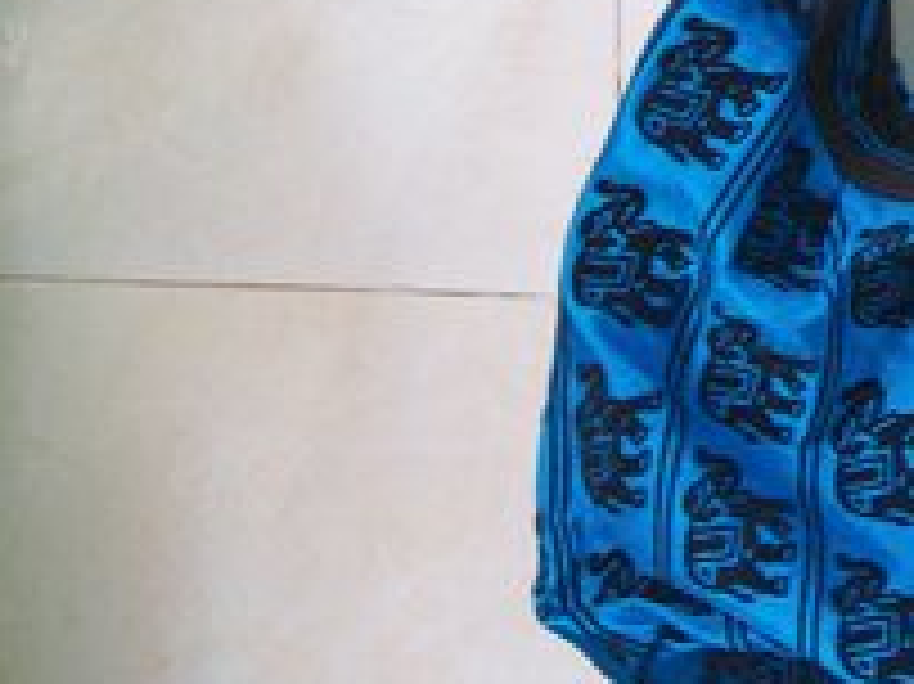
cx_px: 1121
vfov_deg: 13.2
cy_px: 56
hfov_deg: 16.9
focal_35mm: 111
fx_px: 2929
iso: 160
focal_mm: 7.6
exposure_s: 1/14.4
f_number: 3
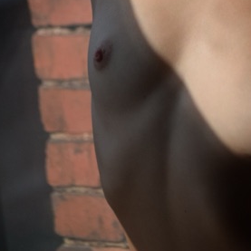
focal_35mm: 362
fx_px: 2971
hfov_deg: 4.8
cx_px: 215
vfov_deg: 4.8
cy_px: -56
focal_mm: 105
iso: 1000
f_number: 4.5
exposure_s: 1/2500
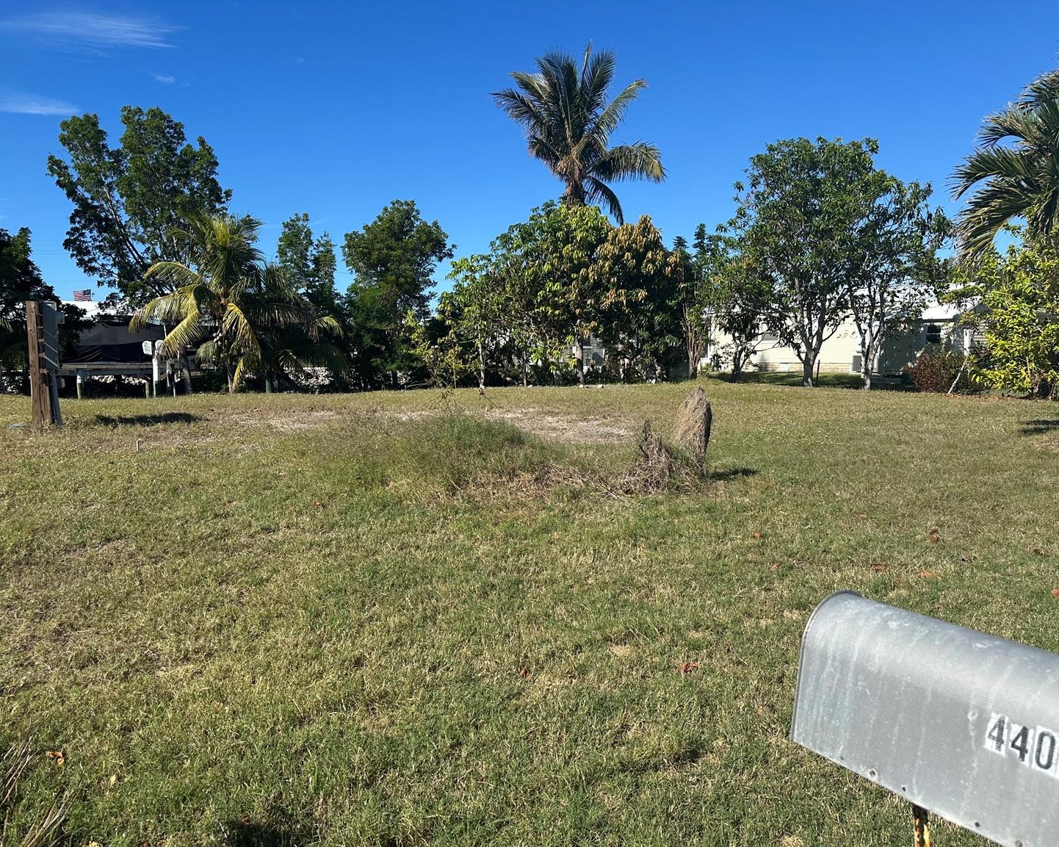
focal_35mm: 26
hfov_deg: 66.0
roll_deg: -0.5
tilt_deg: -6.1
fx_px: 815
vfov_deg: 54.9
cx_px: 524
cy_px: 439
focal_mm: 6.86
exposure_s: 1/4348
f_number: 1.78
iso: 80
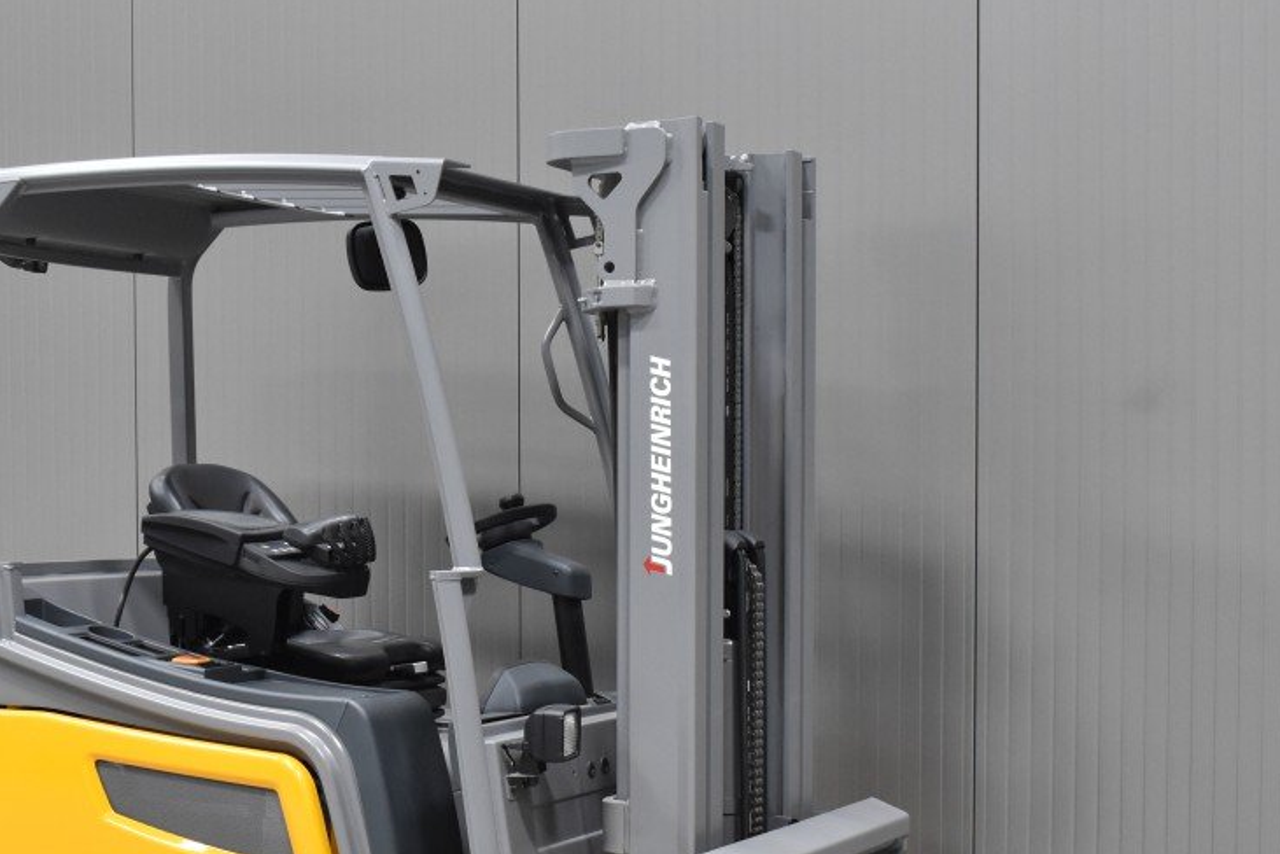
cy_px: 634
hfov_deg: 31.3
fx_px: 2276
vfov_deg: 21.1
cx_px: 489
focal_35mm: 64
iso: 1250
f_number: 5.6
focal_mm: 26
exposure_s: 1/30
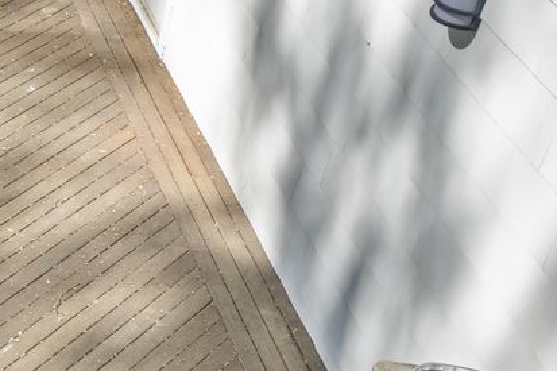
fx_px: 1485
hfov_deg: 18.4
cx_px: -322
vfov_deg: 14.2
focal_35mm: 96
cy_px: 278
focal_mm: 8.38
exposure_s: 1/1000
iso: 100
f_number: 2.8
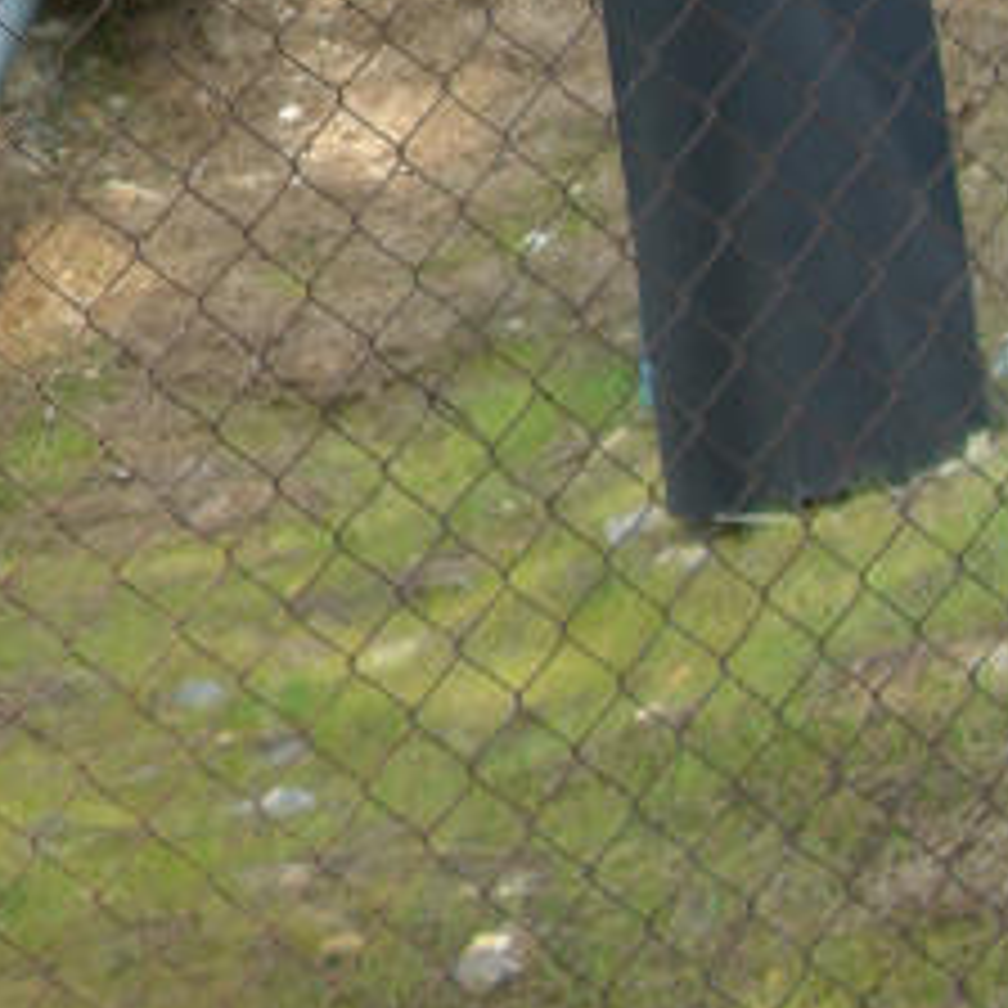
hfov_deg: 14.0
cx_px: -297
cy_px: -153
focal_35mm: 120
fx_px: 3953
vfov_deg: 14.1
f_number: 2.8
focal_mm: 7.9
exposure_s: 1/160
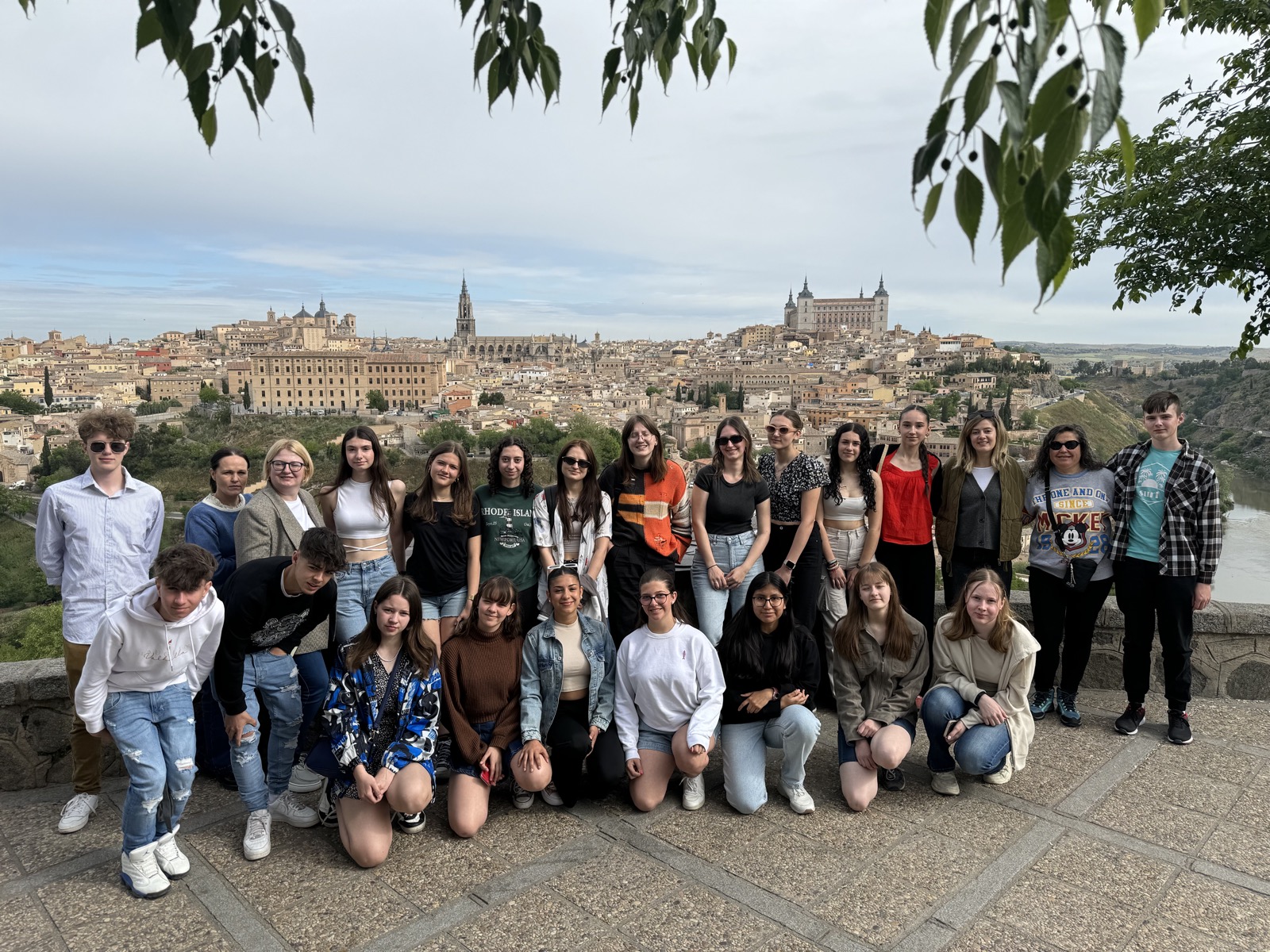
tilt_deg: -7.5
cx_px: 635
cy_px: 476
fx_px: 881
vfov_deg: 56.8
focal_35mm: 24
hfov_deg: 71.6
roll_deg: +0.1
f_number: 1.78
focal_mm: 6.86
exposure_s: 1/3597
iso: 80
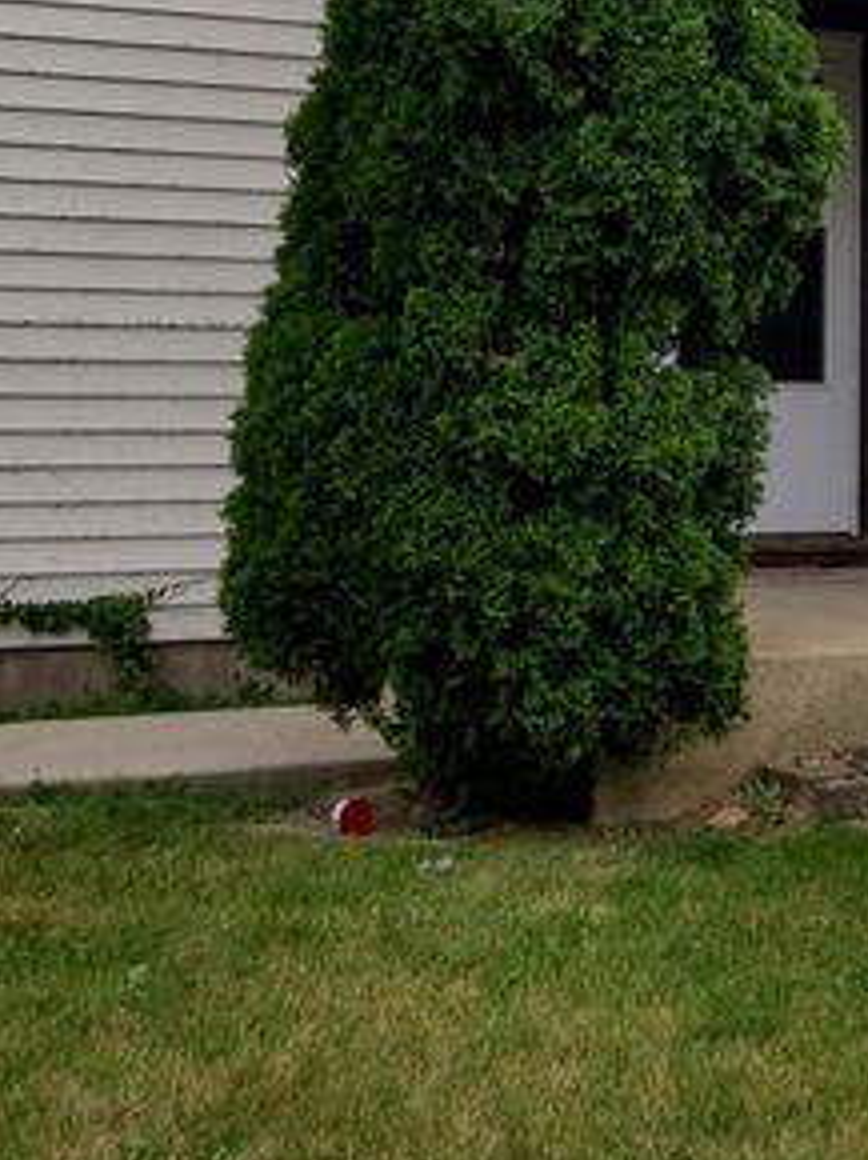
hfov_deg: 30.4
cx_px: 736
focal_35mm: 46
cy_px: 338
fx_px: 1540
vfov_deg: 40.5
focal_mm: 3.54
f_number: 2
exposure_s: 1/282
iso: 100
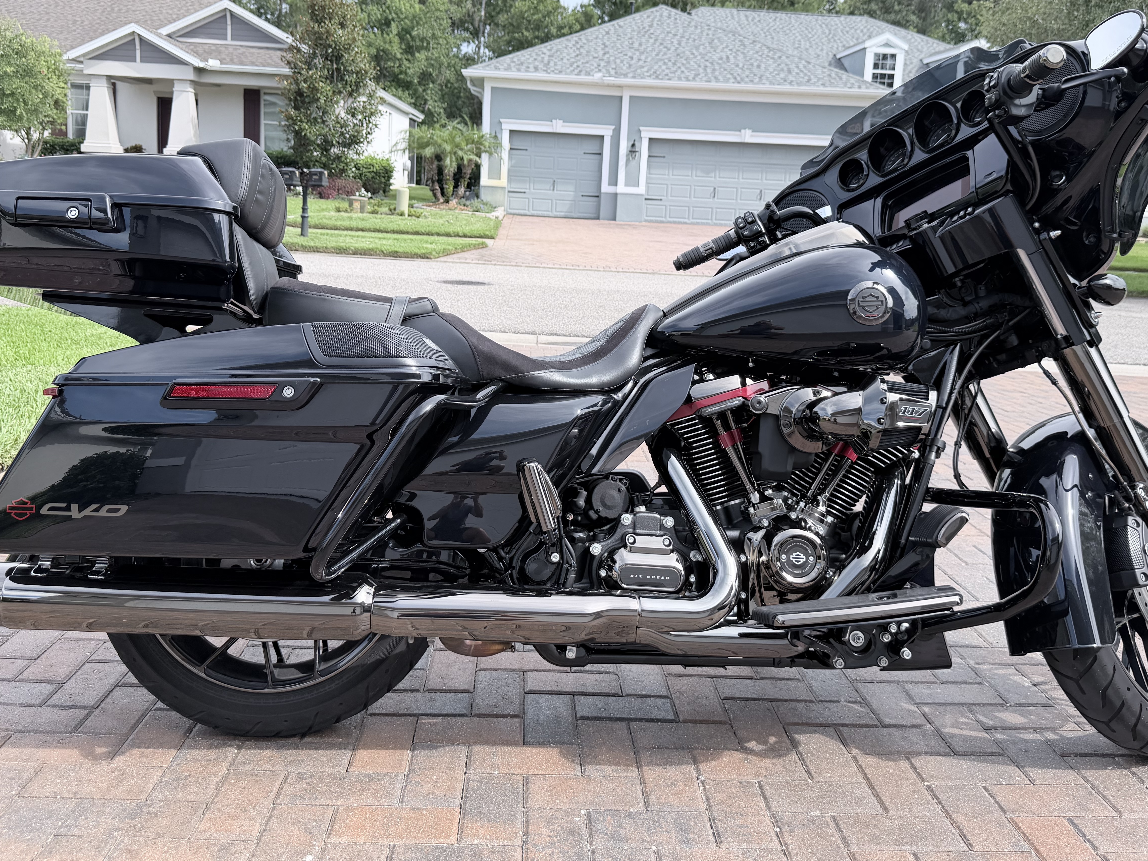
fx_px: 995
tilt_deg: -7.6
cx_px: 583
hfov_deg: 60.0
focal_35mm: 30
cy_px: 333
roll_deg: -3.4
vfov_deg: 46.5
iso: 100
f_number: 1.78
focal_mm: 6.76
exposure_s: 1/2110
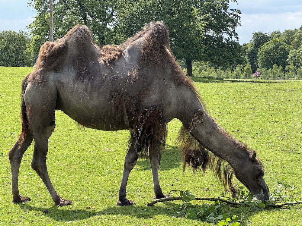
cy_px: 113
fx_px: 672
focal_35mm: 77
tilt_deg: -2.9
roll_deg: -1.0
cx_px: 151
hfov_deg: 25.3
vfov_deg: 19.1
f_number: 2.8
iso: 25
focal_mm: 9
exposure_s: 1/331
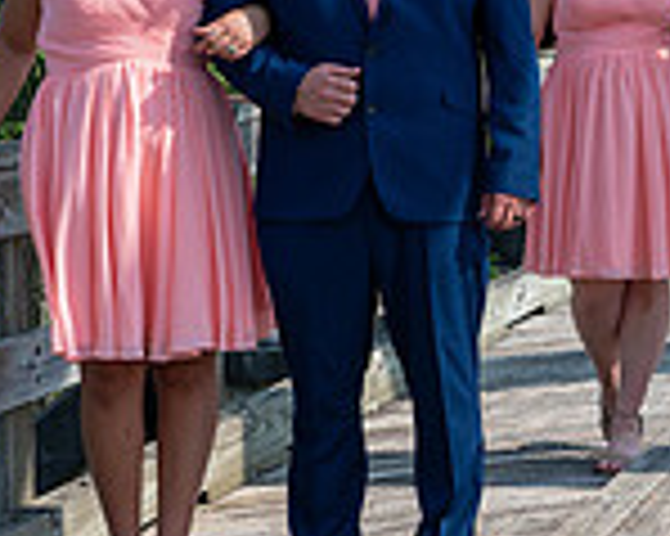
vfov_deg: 11.0
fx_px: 2774
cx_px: 1079
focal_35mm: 140
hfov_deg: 12.9
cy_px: 173
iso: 100
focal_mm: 34.5
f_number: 6.3
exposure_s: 1/320
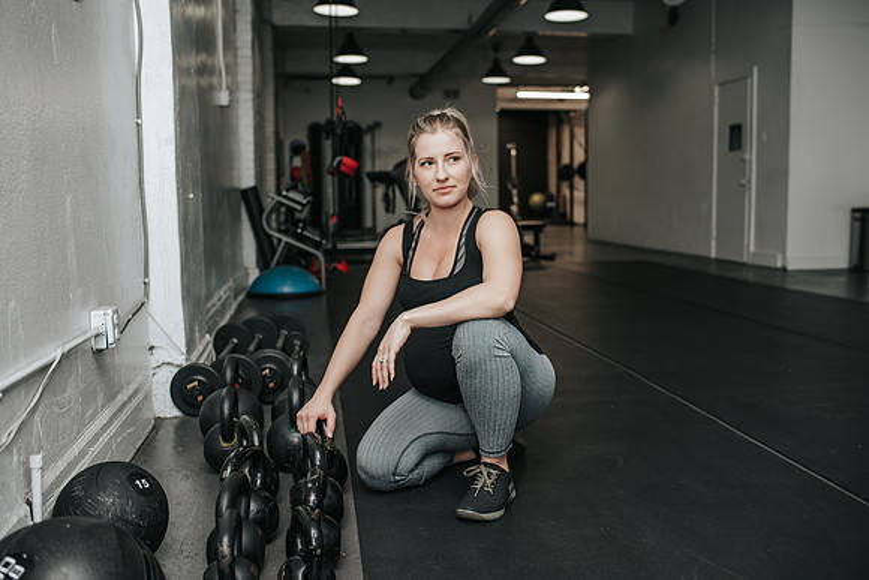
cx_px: 434
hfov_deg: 53.6
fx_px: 860
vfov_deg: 37.3
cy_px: 290
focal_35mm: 36
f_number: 3.2
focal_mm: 35
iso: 800
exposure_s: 1/200
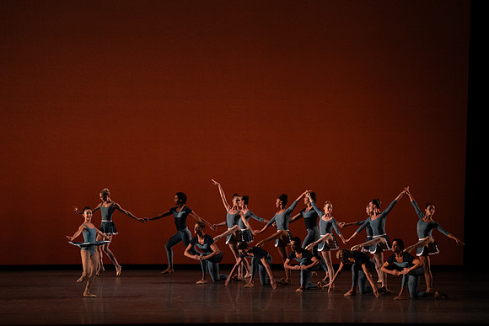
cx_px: 244
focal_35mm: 160
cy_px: 163
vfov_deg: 8.6
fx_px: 2174
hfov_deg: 12.8
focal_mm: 160
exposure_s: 1/400
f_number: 9
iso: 5000
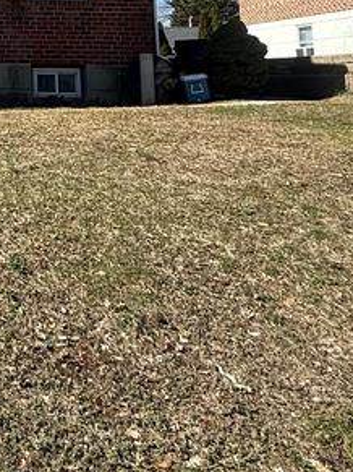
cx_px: -121
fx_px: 708
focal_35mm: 52
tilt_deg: +8.7
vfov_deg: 33.1
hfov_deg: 24.1
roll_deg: -1.7
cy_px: -23
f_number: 2.2
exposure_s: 1/779
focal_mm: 2.22
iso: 50
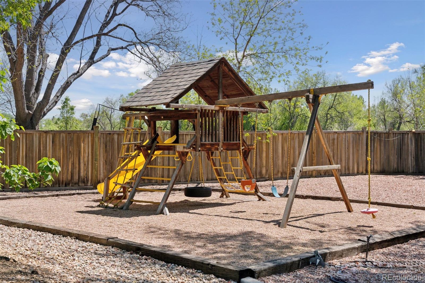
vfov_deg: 30.5
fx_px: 519
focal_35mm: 44
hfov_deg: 44.5
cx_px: 212
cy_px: 142
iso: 400
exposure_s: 1/1000
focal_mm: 44
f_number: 8
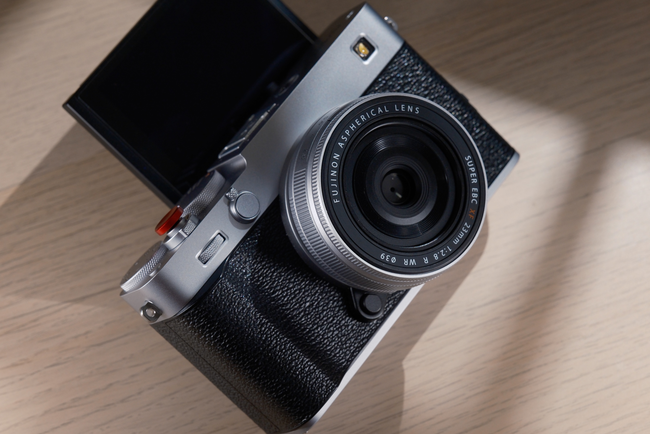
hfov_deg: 19.5
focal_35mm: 105
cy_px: 200
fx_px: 1896
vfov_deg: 13.0
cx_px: 295
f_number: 5.6
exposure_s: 1/90
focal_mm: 56
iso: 640
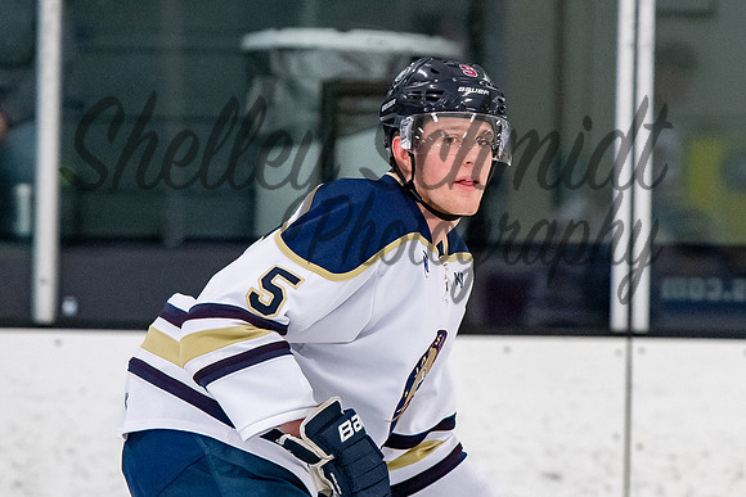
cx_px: 448
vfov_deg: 2.7
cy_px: 165
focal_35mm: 501
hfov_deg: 4.1
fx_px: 10382
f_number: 3.5
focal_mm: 200
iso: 2000
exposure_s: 1/800
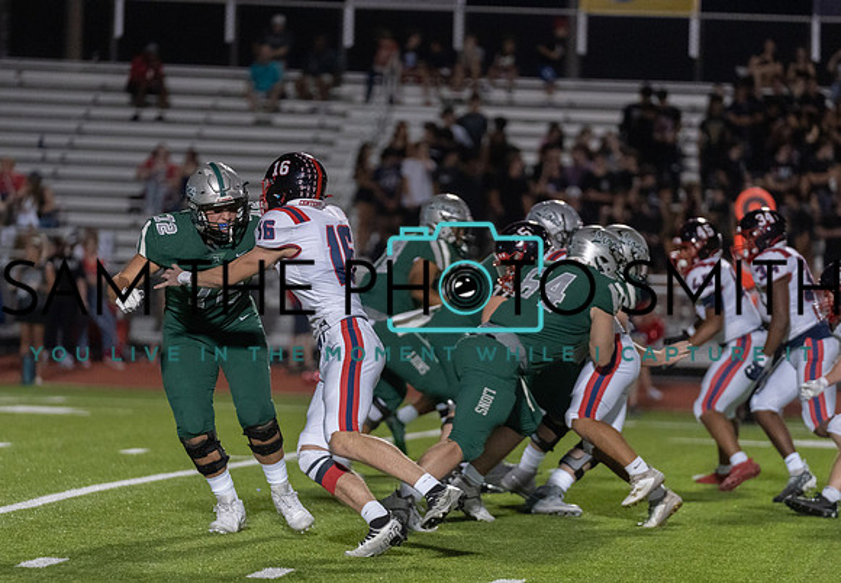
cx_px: 344
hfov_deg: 9.3
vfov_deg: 6.4
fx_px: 5187
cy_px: 330
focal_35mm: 219
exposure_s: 1/1250
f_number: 2.8
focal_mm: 178
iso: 4000
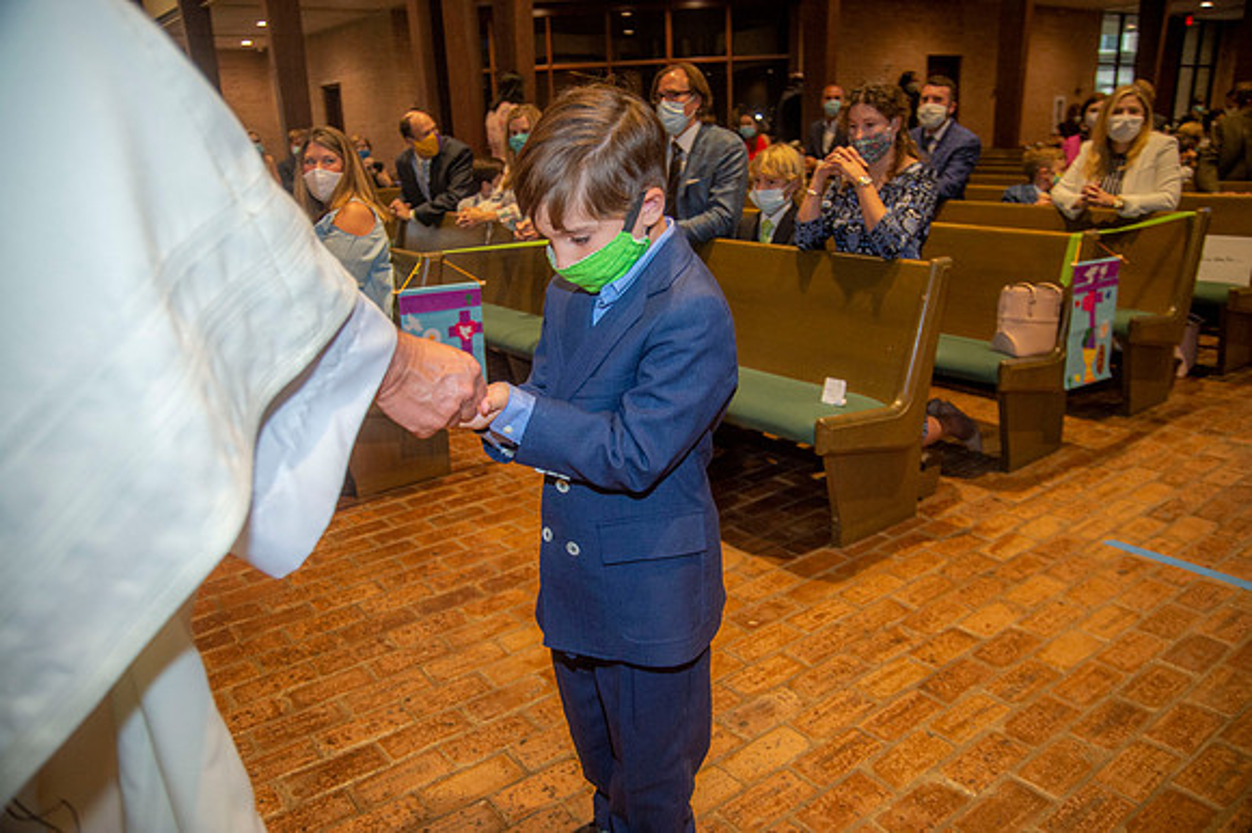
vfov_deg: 46.4
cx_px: 626
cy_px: 416
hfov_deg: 65.5
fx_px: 973
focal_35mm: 28
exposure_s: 1/125
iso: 1600
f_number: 4.5
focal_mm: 28
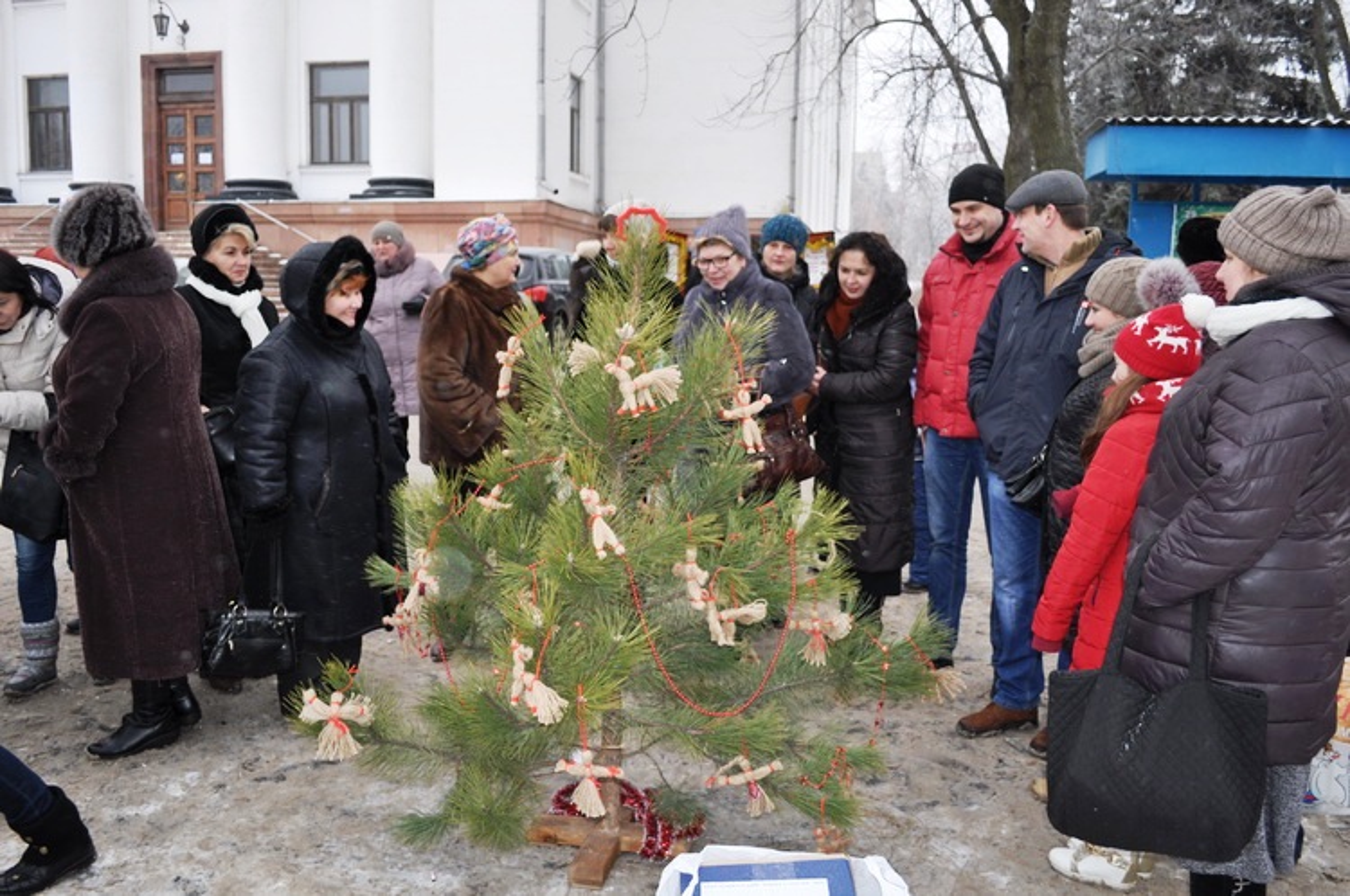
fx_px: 1124
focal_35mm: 30
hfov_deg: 62.0
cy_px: 448
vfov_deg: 43.5
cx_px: 675
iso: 220
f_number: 3.8
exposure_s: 1/200
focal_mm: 20
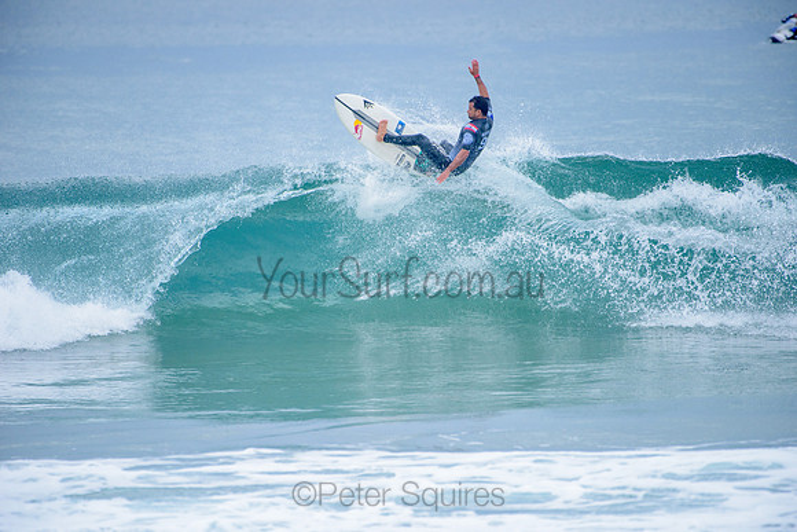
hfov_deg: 4.1
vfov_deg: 2.8
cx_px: 398
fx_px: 11072
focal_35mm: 500
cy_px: 266
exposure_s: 1/2000
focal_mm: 500
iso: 400
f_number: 5.6
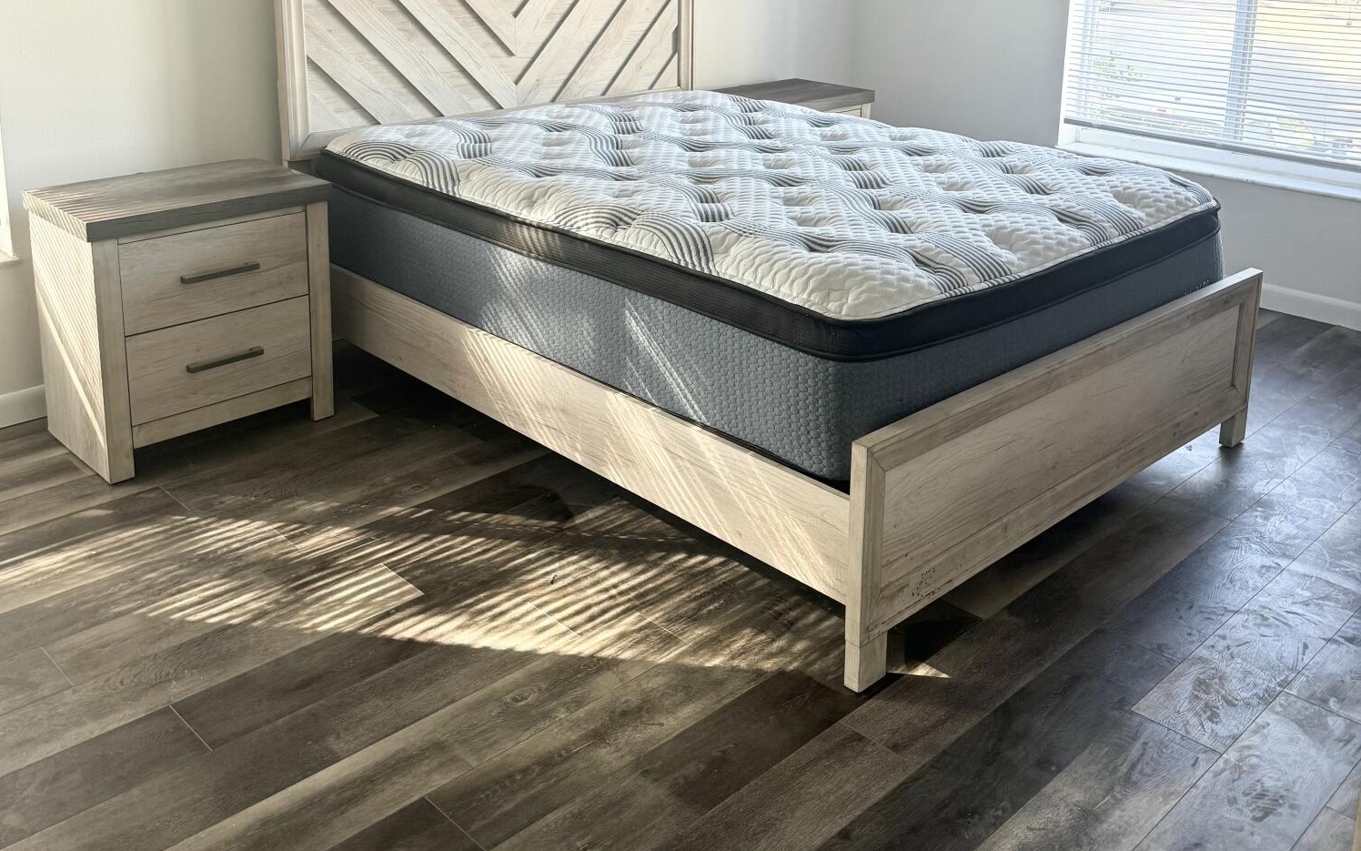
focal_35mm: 34
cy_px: 143
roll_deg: -0.1
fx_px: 1261
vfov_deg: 35.8
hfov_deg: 56.7
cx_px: 680
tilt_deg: -11.4
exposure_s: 1/60
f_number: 1.78
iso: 125
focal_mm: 6.76
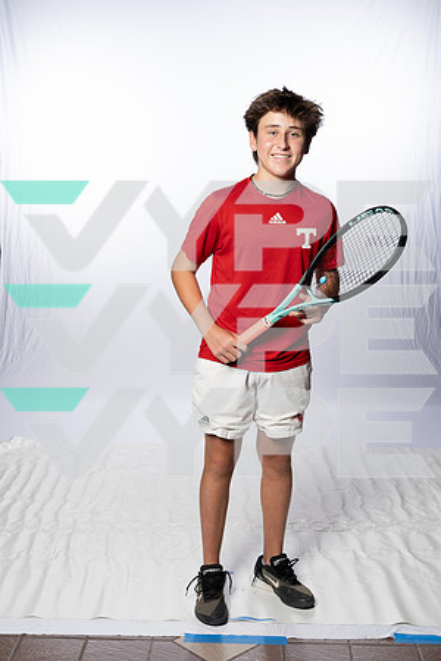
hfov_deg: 28.6
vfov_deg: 41.9
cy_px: 330
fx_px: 864
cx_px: 220
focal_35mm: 47
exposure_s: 1/250
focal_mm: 47
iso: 640
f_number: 8
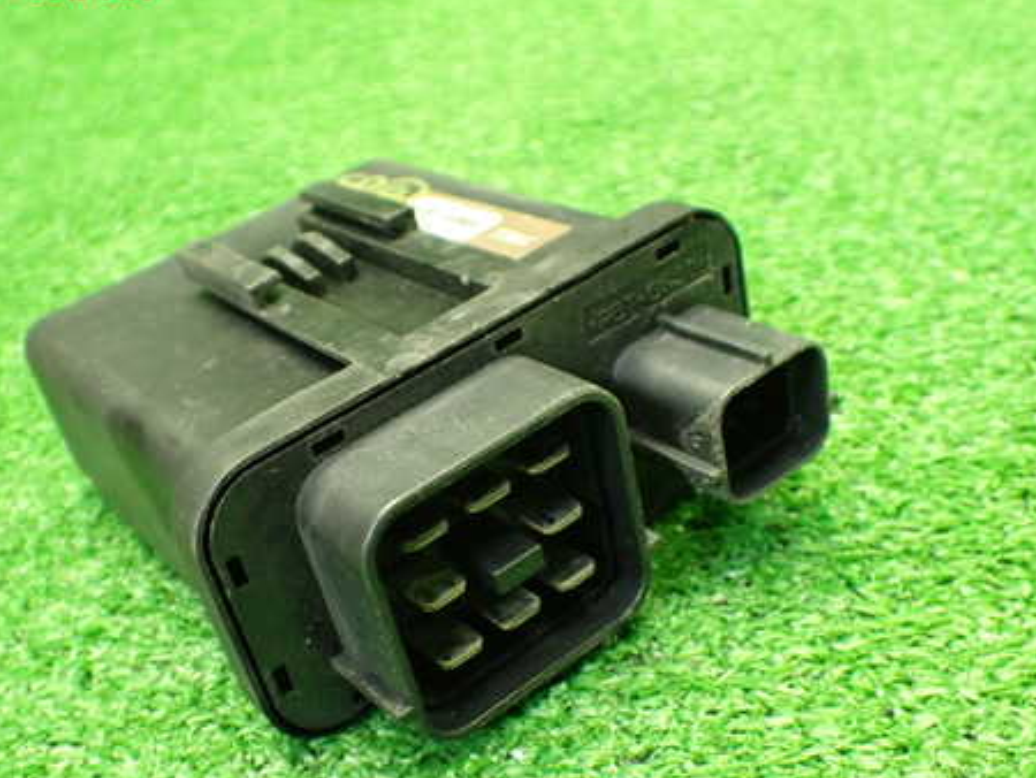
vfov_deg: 35.8
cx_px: 424
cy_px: 472
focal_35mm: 40
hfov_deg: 46.6
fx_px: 1198
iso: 800
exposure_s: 1/50
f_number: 2.3
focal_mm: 5.4
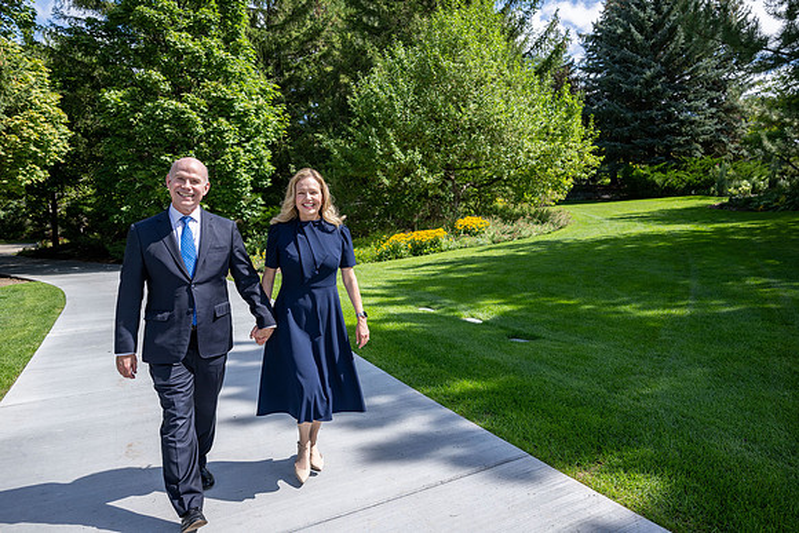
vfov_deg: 53.2
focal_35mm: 24
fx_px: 533
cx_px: 400
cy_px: 266
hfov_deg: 73.7
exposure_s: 1/1000
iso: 100
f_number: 4
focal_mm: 24
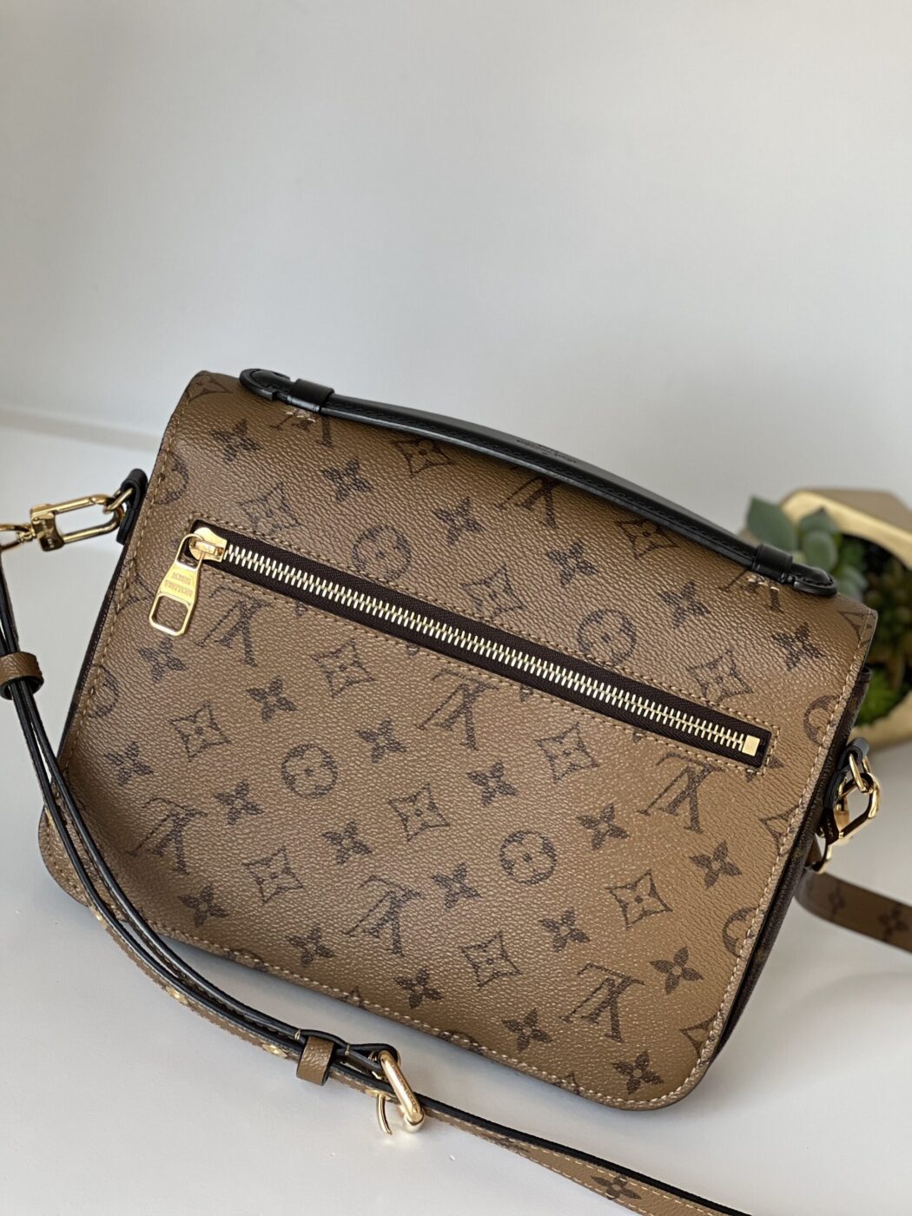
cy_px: 608
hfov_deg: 19.1
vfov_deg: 25.3
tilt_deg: -23.7
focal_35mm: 77
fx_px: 2705
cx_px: 456
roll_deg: -19.2
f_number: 2.8
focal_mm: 9
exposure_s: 1/121
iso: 160
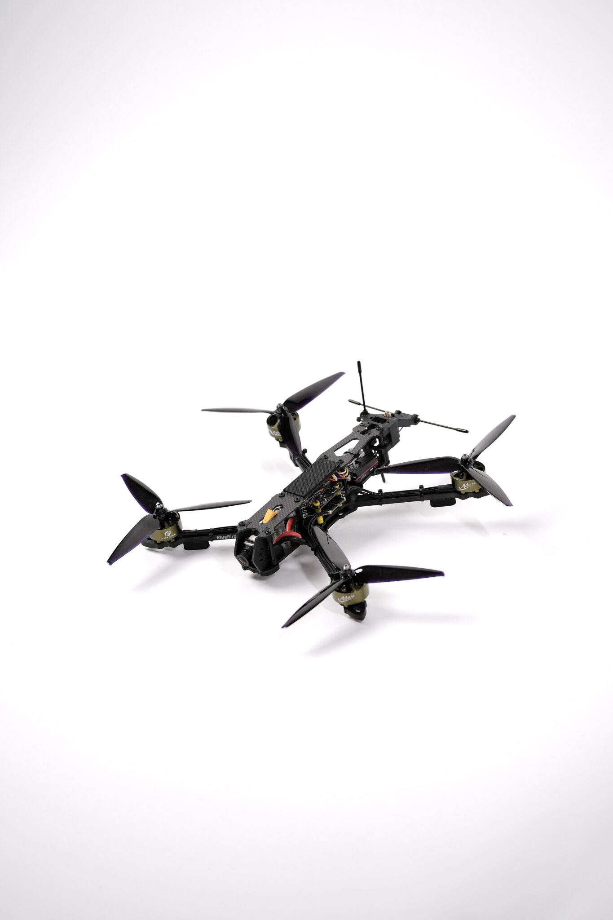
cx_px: 306
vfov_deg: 24.2
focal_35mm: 84
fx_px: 2146
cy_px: 460
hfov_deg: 16.3
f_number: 2.8
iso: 1000
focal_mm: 56
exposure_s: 1/125
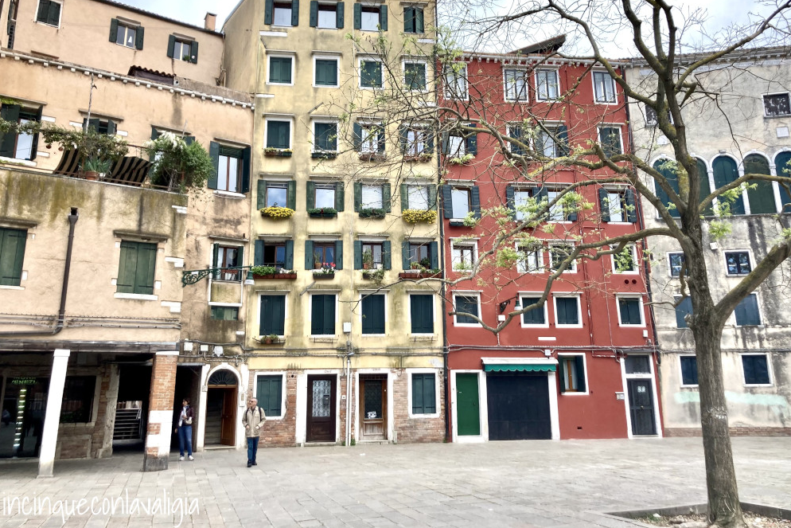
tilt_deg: +14.5
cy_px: 226
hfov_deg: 61.9
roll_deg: -0.5
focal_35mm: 30
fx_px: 659
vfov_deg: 43.5
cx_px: 407
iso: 20
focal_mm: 3.99
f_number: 1.8
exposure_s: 1/571
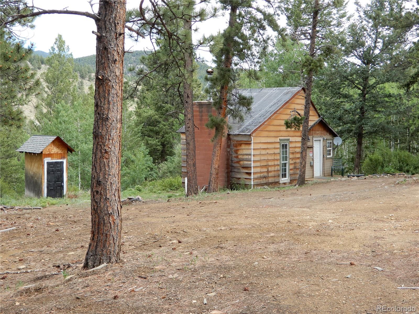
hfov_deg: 42.1
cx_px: 210
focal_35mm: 45
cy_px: 157
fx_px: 545
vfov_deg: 32.2
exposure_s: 1/100
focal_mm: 8
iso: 80
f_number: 4
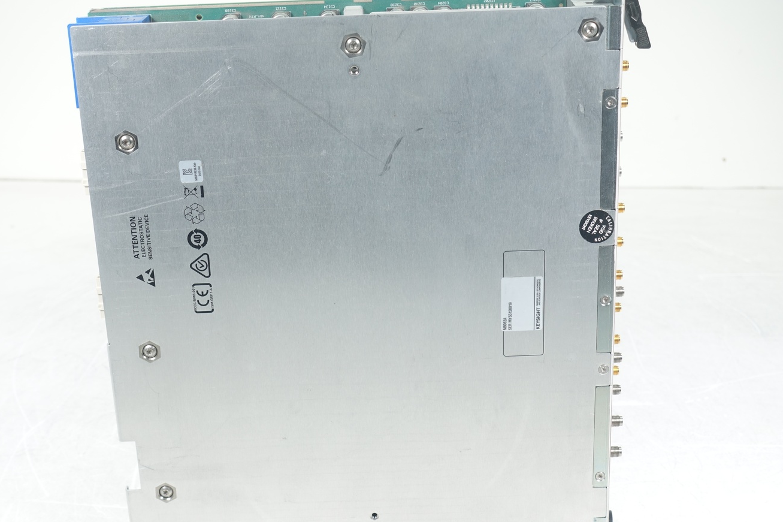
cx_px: 385
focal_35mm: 60
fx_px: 1305
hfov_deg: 33.4
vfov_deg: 22.6
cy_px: 265
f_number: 4
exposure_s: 1/100
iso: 125
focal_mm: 17.9
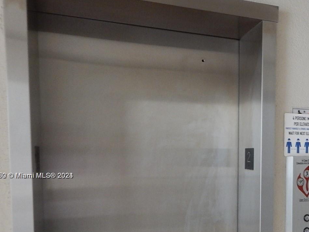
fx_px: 330
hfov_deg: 48.3
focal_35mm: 37
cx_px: 229
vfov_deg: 37.7
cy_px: 176
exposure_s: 1/10
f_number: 3
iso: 400
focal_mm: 4
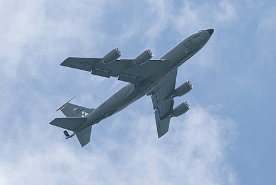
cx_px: 215
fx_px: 2363
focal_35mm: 308
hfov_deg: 6.7
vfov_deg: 4.5
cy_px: 98
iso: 640
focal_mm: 171
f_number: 10
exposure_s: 1/1250
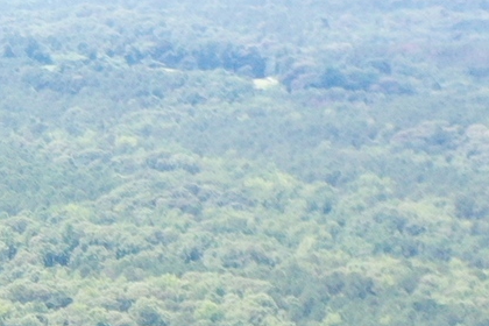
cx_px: -883
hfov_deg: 8.6
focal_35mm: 205
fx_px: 2784
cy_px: 934
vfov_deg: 6.2
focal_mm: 10.26
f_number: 3.5
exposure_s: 1/320
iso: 100
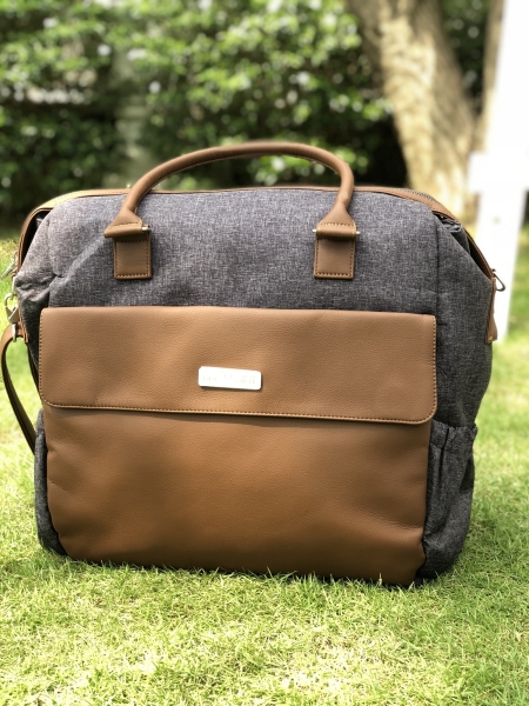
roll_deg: -0.2
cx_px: 264
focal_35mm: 57
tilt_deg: -14.1
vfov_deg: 33.8
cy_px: 353
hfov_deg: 25.7
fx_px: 1161
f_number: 2.8
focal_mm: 6.6
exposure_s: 1/100
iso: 32
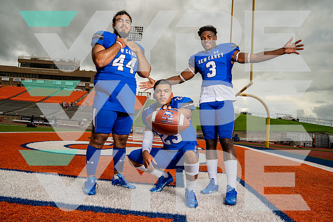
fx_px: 250
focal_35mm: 27
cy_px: 111
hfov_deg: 67.4
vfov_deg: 48.0
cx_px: 166
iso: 100
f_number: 8
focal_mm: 27
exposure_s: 1/250
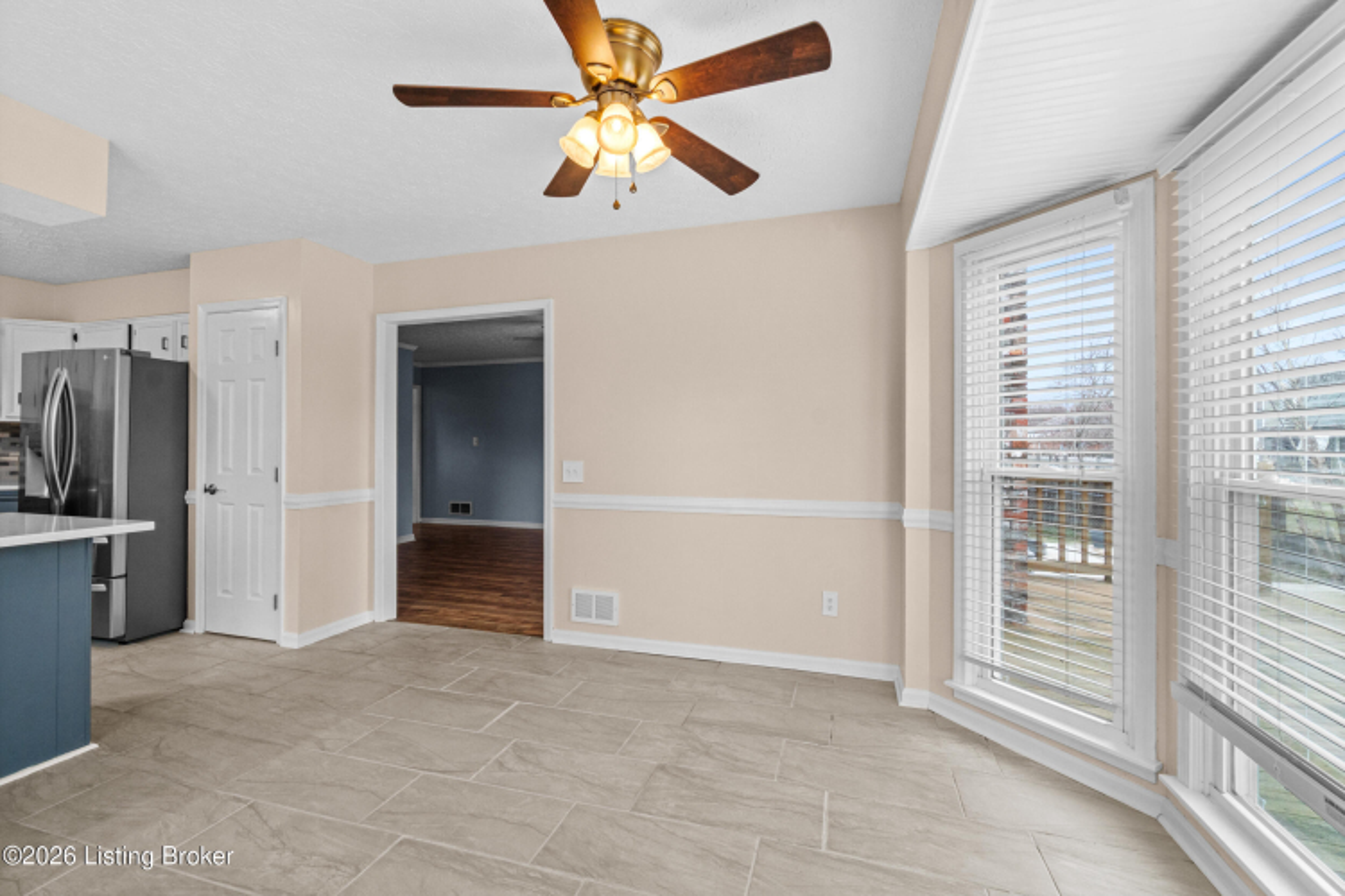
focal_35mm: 15
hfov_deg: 100.4
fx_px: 560
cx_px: 672
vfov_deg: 77.3
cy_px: 448
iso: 400
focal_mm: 10
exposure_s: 1/8
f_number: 11
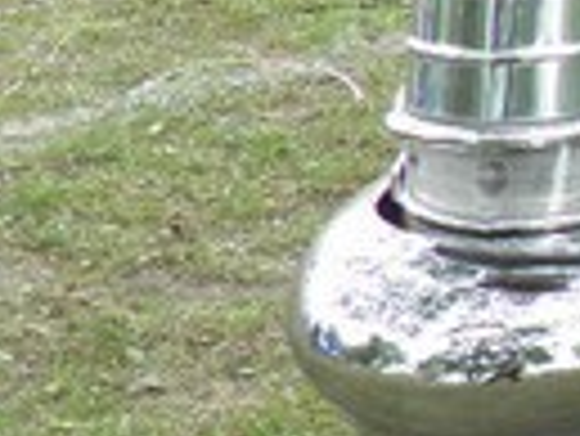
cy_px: 121
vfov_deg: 8.6
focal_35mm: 173
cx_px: 1794
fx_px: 2901
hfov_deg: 9.0
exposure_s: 1/50
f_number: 2.8
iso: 50
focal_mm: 4.9
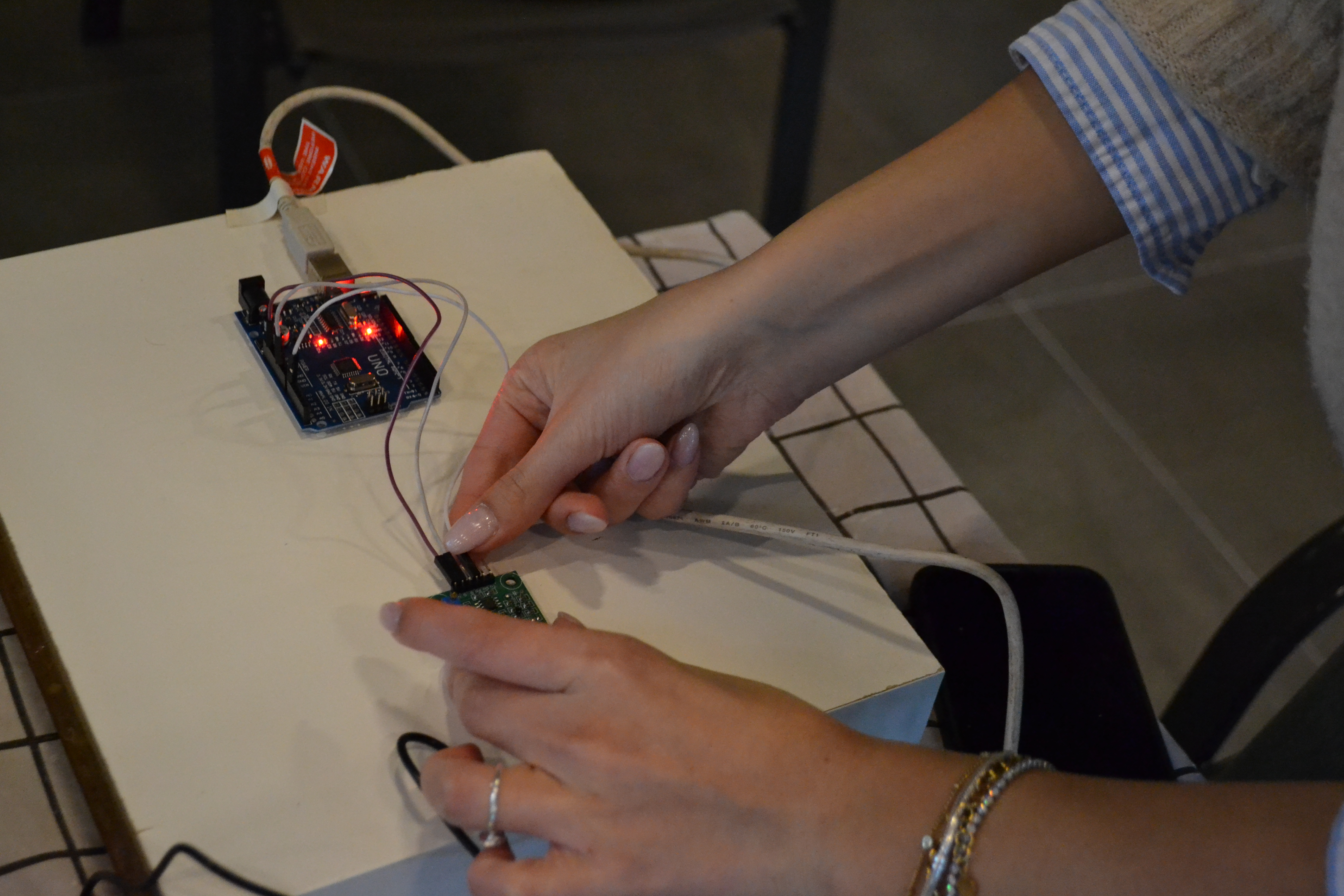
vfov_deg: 25.3
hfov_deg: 37.2
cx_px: 678
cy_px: 447
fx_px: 1998
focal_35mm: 54
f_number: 5
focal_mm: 35
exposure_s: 1/50
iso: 3200
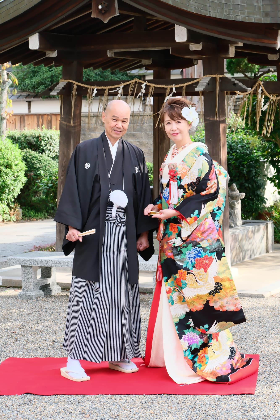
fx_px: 980
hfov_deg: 16.3
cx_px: 140
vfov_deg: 24.2
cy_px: 210
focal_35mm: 84
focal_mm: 56.3
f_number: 6.3
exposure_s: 1/250
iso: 800
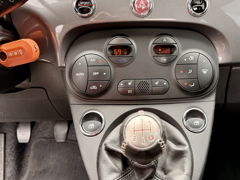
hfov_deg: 52.1
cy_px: 87
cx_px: 148
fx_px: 243
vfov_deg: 40.7
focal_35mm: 35
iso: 160
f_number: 1.78
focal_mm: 6.76
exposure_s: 1/121
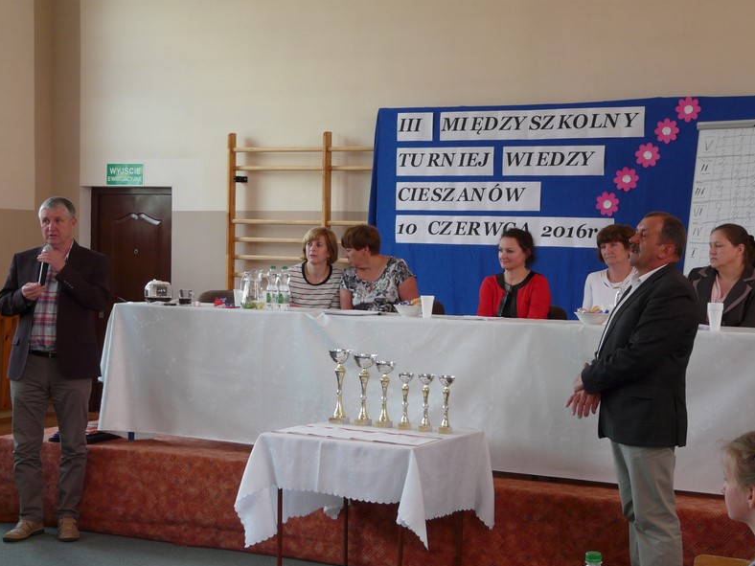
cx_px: 378
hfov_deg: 29.8
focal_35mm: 65
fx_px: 1418
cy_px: 285
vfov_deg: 22.6
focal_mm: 10.5
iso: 100
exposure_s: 1/50
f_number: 3.2
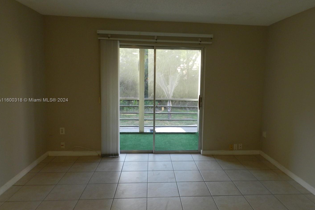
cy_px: 100
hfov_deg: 67.2
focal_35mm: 27
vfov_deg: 47.9
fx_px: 236
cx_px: 175
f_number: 3.4
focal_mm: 4
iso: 160
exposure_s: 1/30
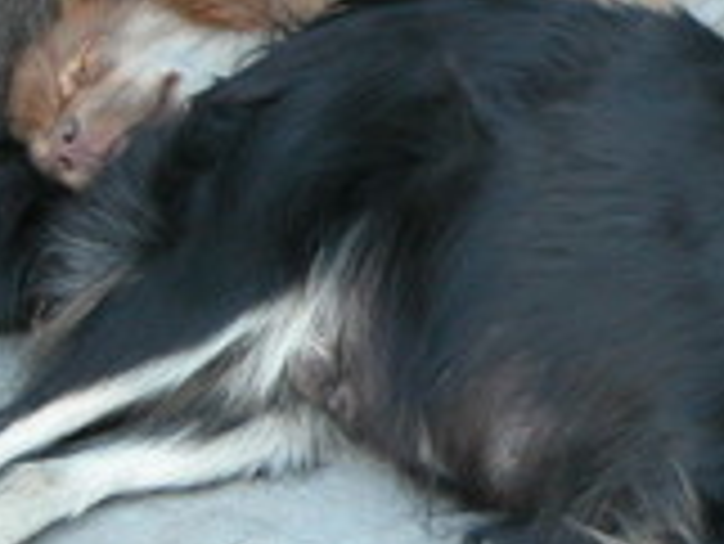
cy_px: 247
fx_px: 7744
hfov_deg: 5.3
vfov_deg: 4.0
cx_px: 1043
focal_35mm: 370
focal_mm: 23.7
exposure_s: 1/42
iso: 100
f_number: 3.6
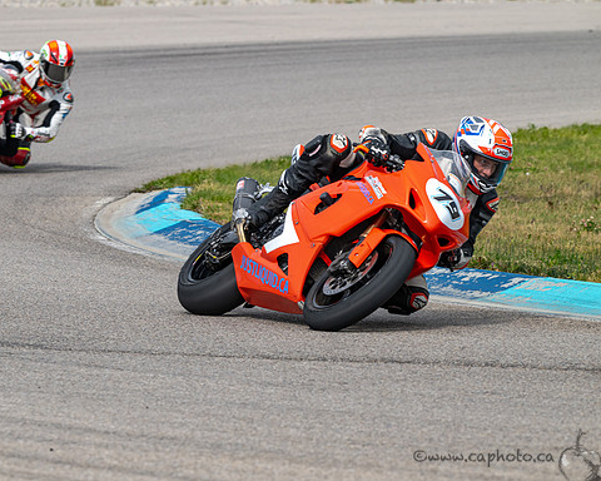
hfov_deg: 5.2
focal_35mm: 369
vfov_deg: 4.2
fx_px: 6564
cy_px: 219
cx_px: 211
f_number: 9
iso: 280
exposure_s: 1/800
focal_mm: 300
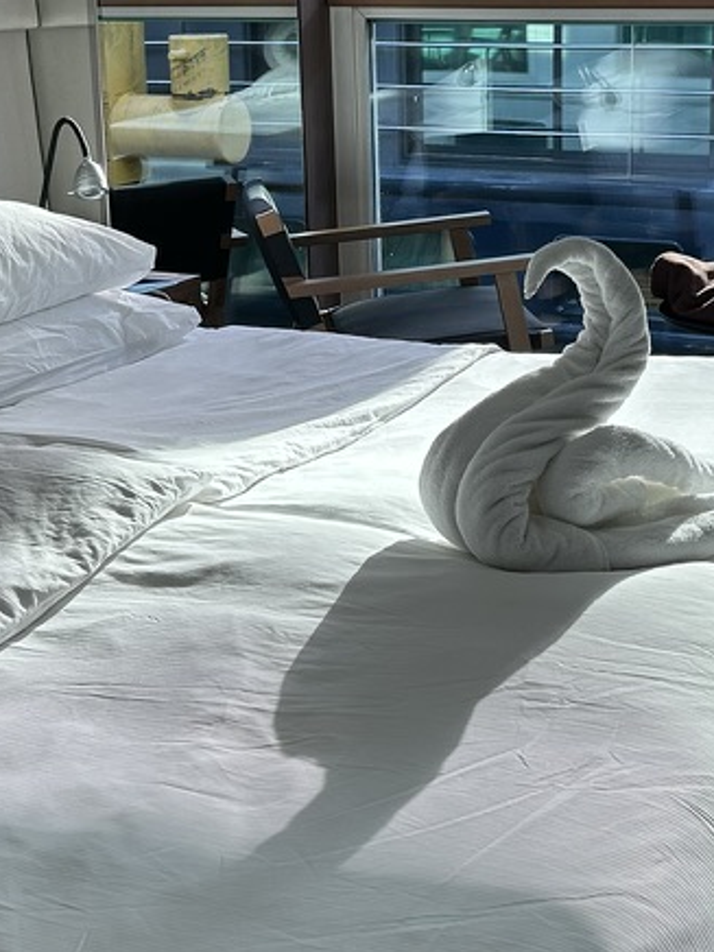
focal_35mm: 61
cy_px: 343
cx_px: 478
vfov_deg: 31.5
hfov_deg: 23.9
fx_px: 1678
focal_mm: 5.7
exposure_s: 1/402
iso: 50
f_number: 1.5
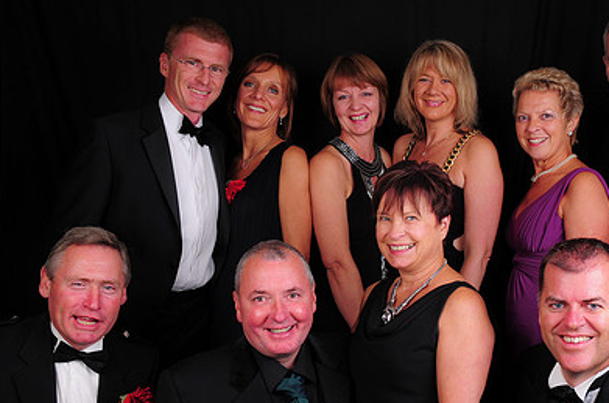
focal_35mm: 49
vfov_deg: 27.4
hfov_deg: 39.9
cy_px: 228
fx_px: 827
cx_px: 405
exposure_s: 1/125
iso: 200
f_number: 8
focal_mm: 22
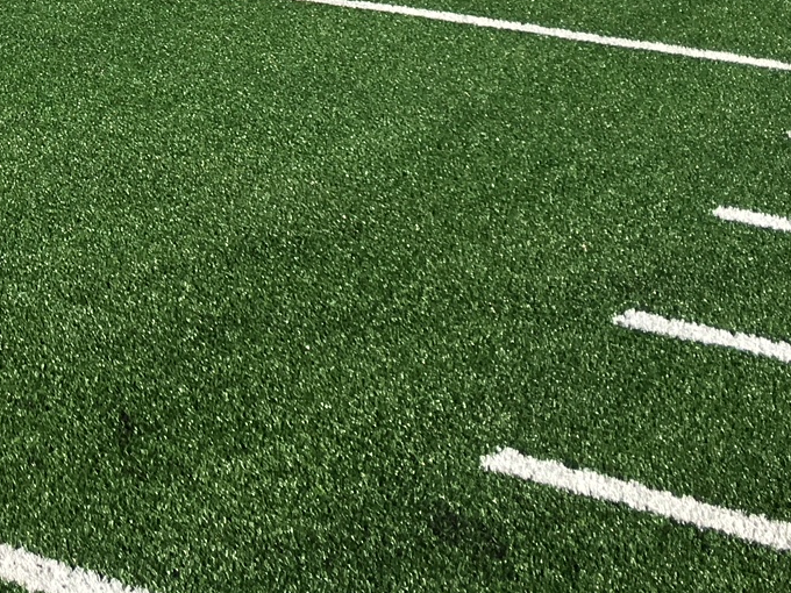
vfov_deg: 15.9
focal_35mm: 86
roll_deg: +0.5
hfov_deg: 21.6
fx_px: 1965
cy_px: -266
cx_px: -69
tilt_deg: -1.7
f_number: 2.2
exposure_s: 1/1425
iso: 25
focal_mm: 4.15
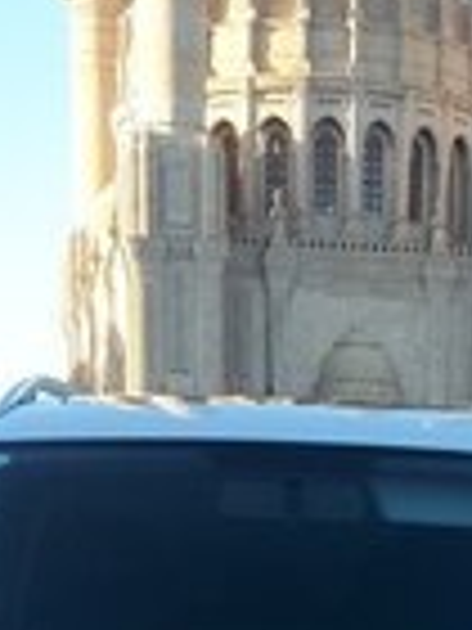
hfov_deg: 15.4
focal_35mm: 96
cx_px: 306
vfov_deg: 17.7
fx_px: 1745
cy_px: 1017
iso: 40
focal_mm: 3.6
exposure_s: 1/282
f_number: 1.9
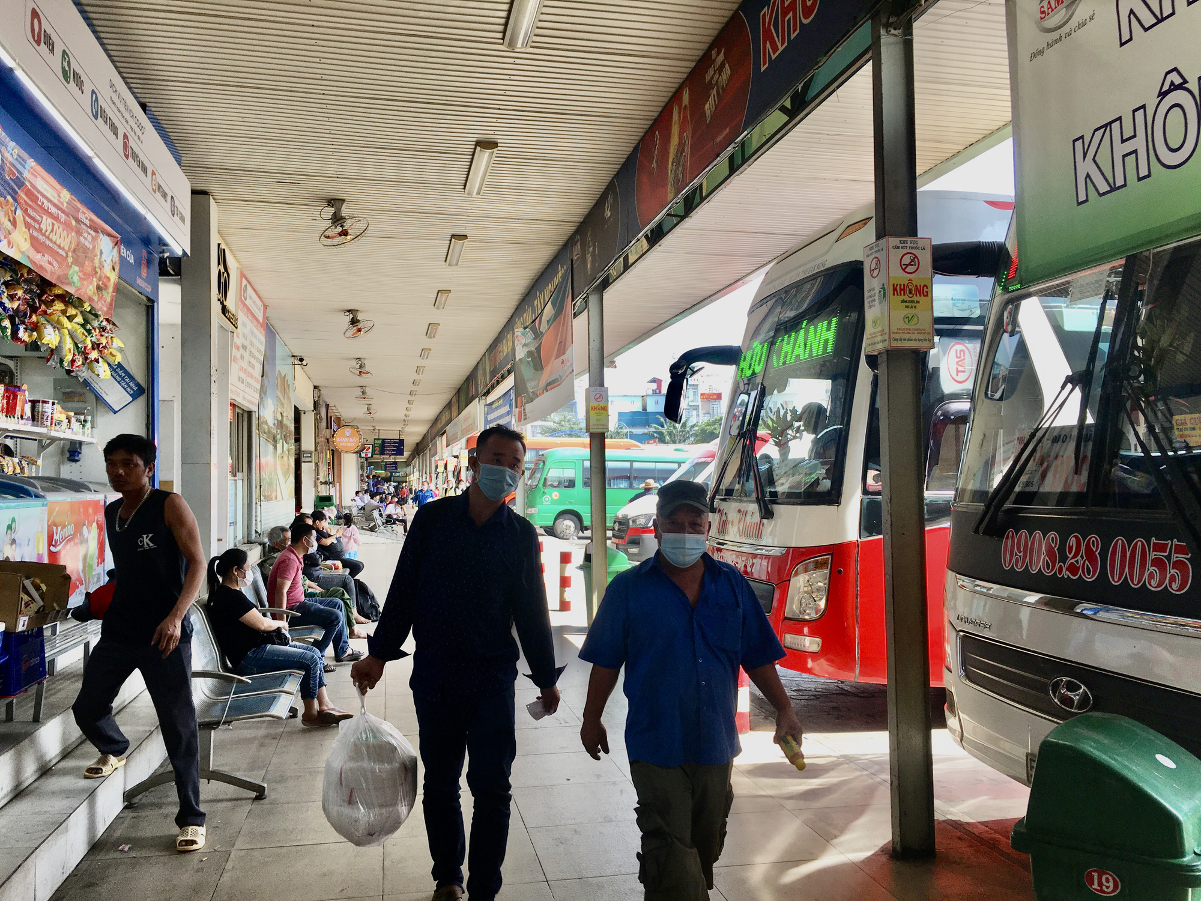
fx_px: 1006
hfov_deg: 61.7
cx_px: 600
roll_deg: +1.2
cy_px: 450
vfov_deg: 48.2
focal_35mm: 29
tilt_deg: +0.0
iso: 25
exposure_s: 1/224
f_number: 2.2
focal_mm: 4.15
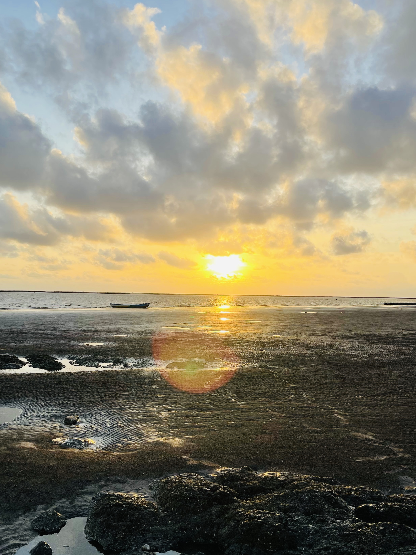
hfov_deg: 44.2
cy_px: 316
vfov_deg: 56.6
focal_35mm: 32
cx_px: 207
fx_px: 513
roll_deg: -1.2
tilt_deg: -2.0
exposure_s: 1/1715
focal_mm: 5.1
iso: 32
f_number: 1.6
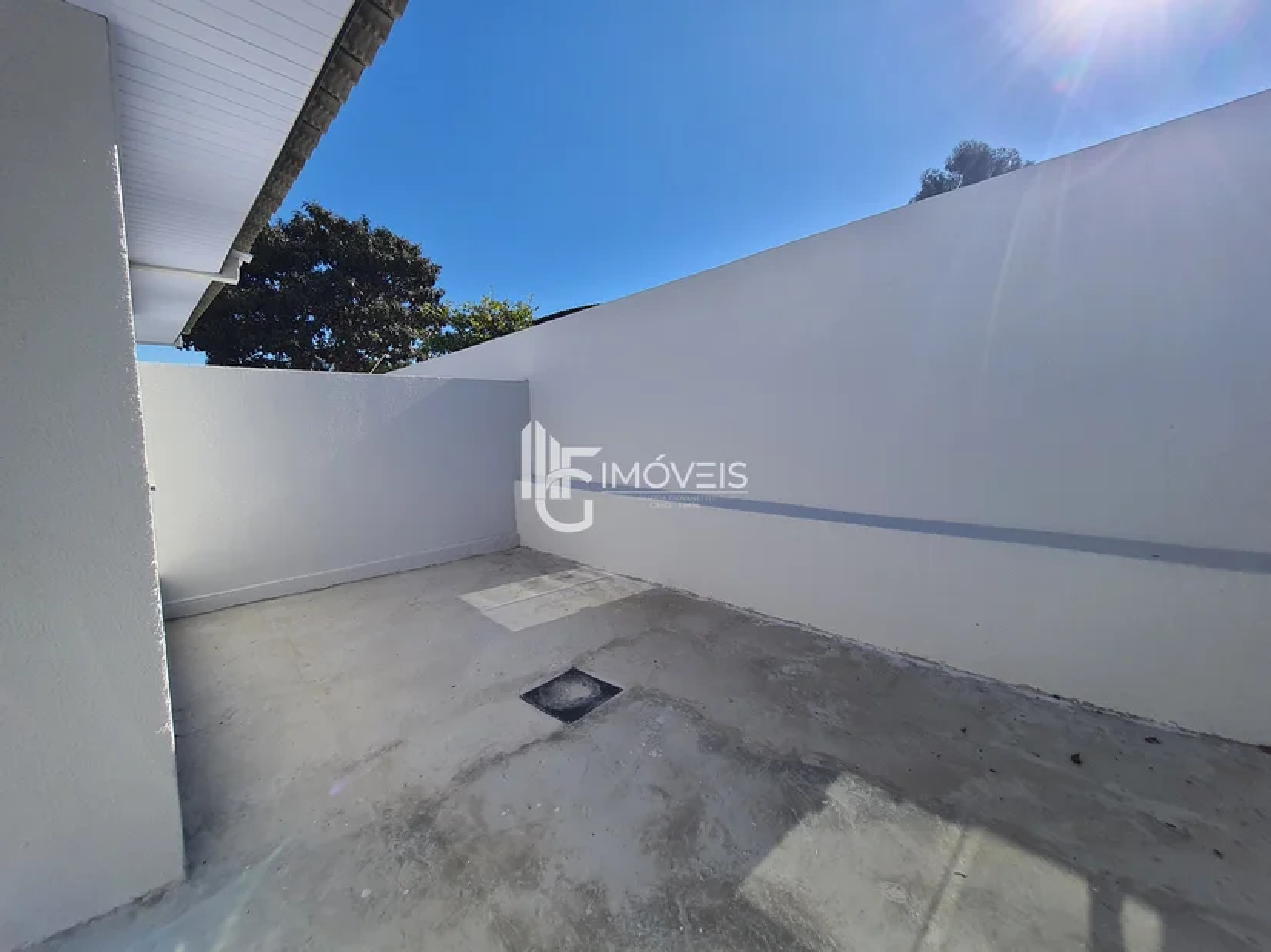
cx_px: 636
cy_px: 476
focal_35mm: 13
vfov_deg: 89.9
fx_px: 477
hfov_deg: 106.2
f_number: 2.2
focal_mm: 1.74
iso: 50
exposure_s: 1/1116
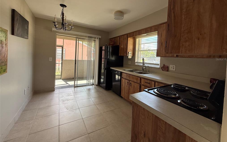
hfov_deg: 101.5
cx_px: 115
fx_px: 93
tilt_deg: -1.5
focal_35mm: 15
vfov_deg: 74.2
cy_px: 59
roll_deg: -2.4
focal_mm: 2.22
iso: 80
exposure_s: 1/99
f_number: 2.2
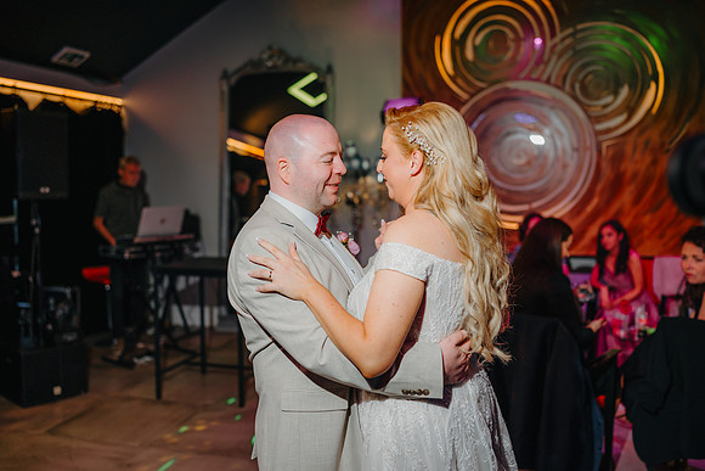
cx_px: 352
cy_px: 236
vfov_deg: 37.9
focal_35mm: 35
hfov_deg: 54.4
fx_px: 686
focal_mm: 35
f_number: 1.8
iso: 100
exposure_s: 1/200
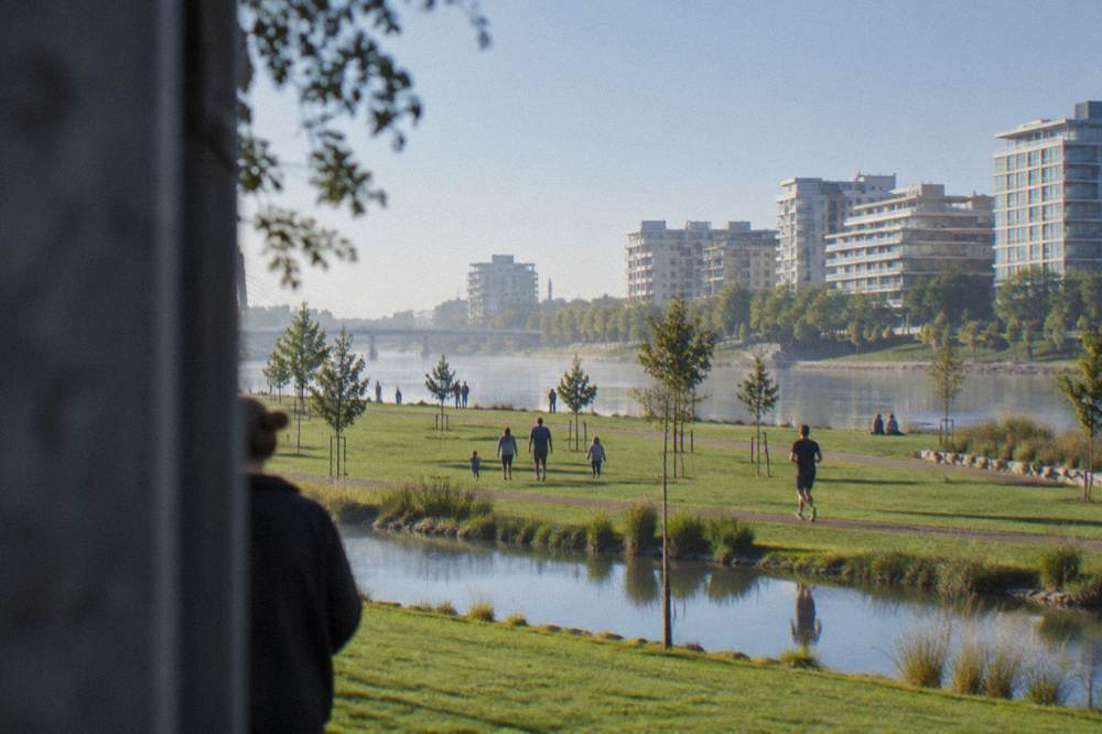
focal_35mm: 35
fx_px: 1071
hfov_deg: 54.5
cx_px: 551
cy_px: 367
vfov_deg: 37.8
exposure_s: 1/500
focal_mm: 35
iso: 400
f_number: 7.1
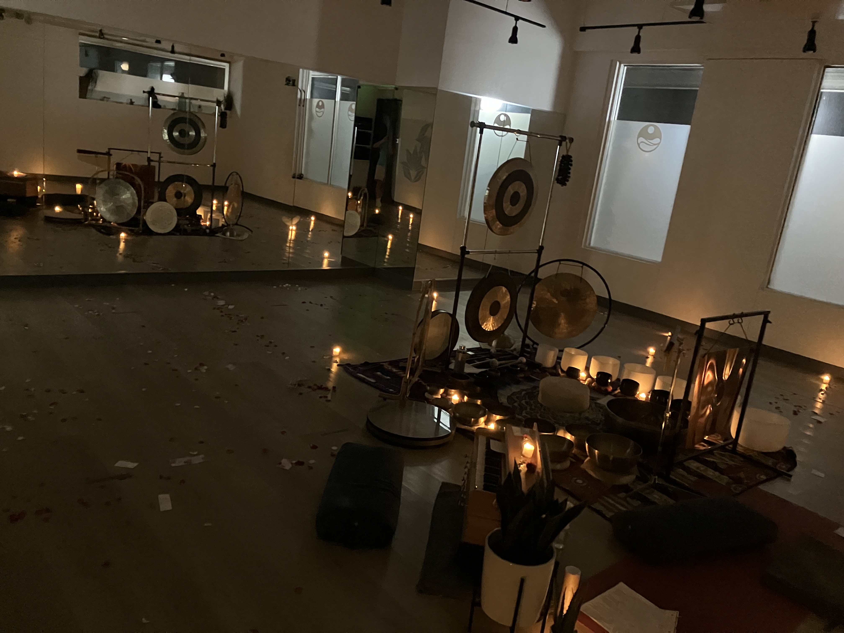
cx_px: 422
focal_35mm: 28
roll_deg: -7.7
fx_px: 683
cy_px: 316
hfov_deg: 63.4
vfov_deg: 49.7
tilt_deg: -11.7
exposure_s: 1/15
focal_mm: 3.99
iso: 2000
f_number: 1.8
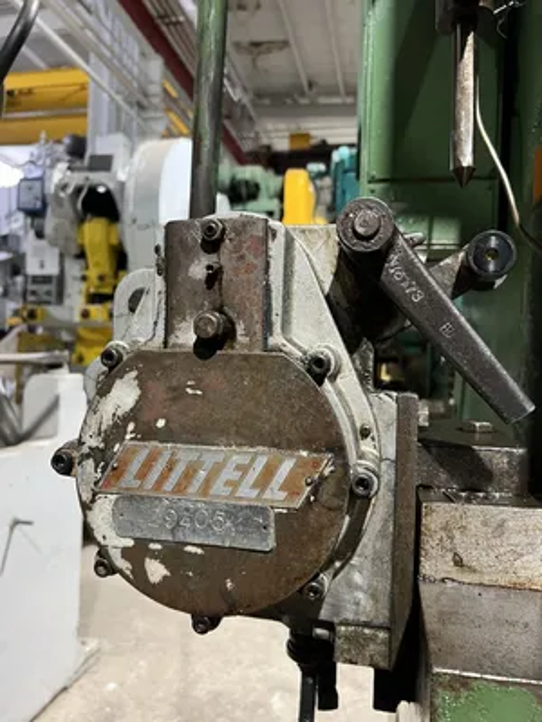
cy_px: 361
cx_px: 271
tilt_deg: -0.2
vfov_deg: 67.3
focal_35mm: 26
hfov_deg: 53.1
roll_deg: -1.6
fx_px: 543
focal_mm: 5.7
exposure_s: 1/60
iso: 400
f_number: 1.5
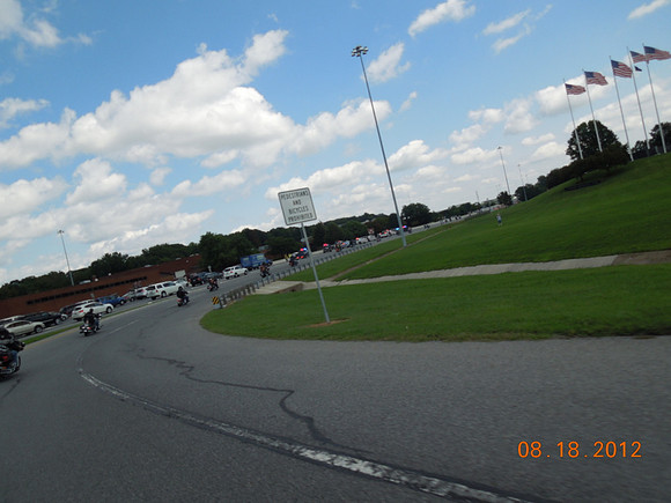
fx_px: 485
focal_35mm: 25
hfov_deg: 69.4
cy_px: 252
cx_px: 336
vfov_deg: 54.9
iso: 100
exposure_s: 1/400
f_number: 6.6
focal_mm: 4.5
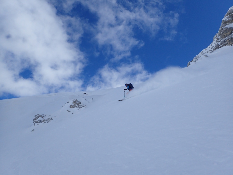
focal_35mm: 25
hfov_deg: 69.4
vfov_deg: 54.9
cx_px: 116
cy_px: 88
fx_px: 168
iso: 200
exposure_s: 1/640
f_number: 8
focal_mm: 4.5
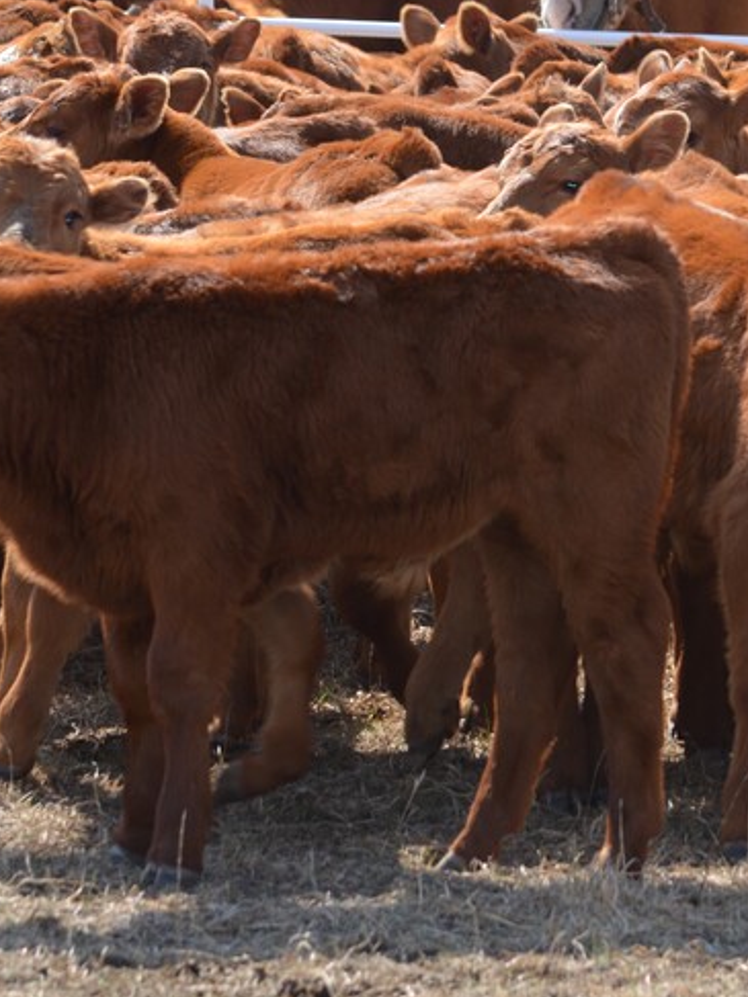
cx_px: 822
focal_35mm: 329
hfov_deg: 4.5
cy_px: 345
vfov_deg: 6.0
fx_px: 9483
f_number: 6.3
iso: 100
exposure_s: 1/200
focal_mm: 102
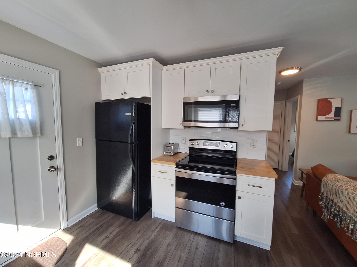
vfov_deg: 89.9
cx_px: 178
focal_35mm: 13
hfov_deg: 106.2
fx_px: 134
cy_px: 134
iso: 50
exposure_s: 1/60
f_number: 2.2
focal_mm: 1.74
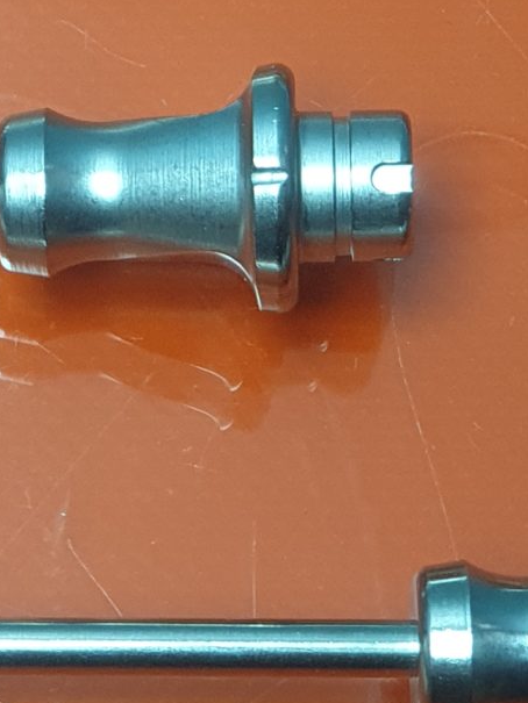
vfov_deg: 8.9
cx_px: -101
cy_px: 14
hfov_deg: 6.7
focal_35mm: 220
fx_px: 4473
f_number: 2.4
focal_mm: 6
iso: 100
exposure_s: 1/33
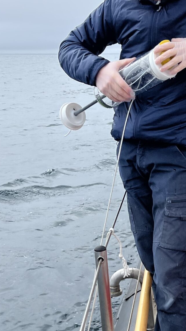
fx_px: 553
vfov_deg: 33.3
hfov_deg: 19.1
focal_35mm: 63
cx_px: 116
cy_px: 170
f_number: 1.5
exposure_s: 1/3571
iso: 50
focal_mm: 5.7
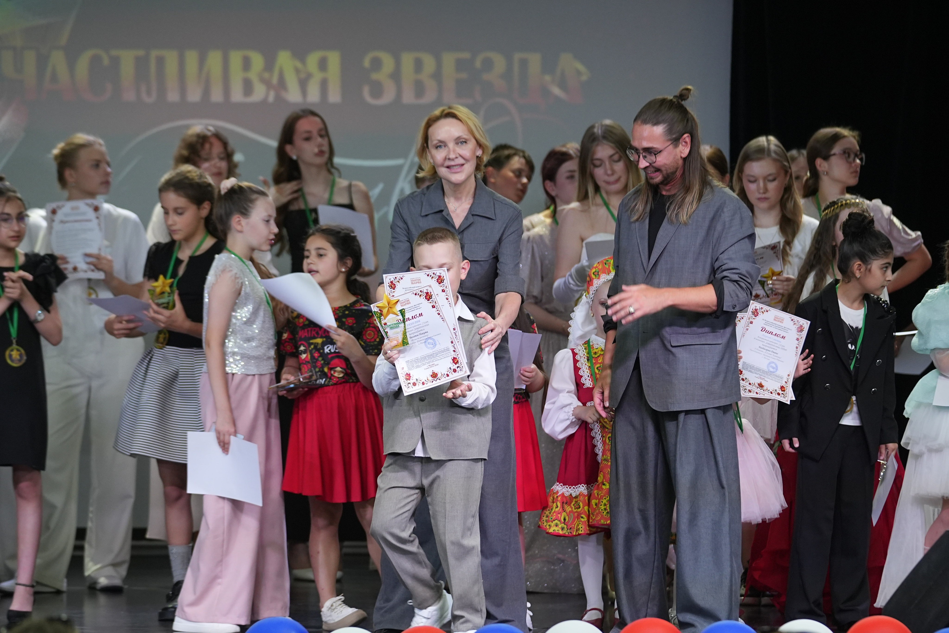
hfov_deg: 10.5
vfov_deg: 7.0
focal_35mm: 195
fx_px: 5140
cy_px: 316
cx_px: 474
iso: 1000
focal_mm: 130
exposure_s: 1/250
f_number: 2.8
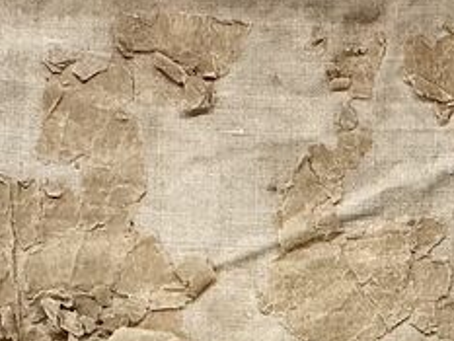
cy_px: 510
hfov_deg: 13.3
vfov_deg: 9.8
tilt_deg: -88.5
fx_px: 1929
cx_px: 433
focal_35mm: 147
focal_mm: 3
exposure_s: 1/60
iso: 50
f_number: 1.8
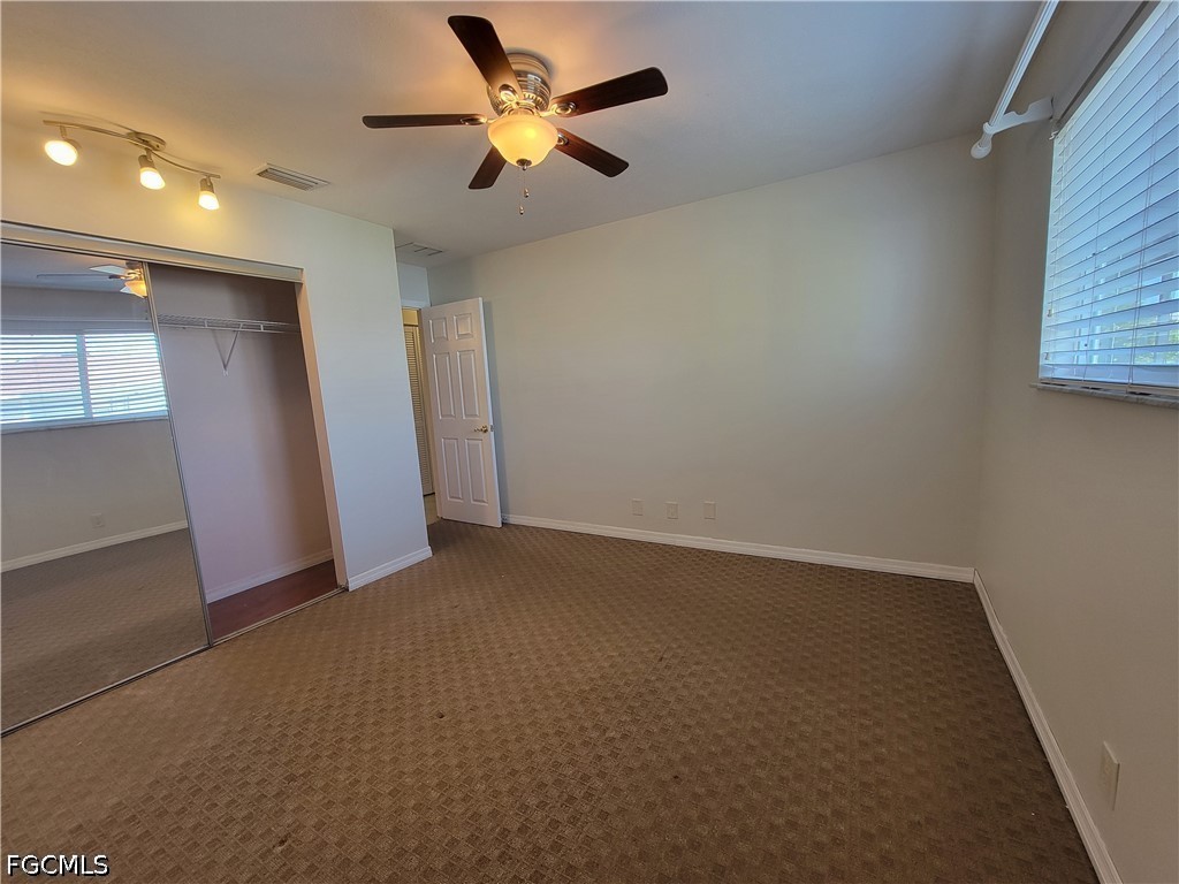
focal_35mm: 13
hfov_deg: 106.2
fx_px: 443
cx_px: 590
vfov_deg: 89.9
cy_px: 442
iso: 125
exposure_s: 1/60
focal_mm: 2.2
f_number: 2.2
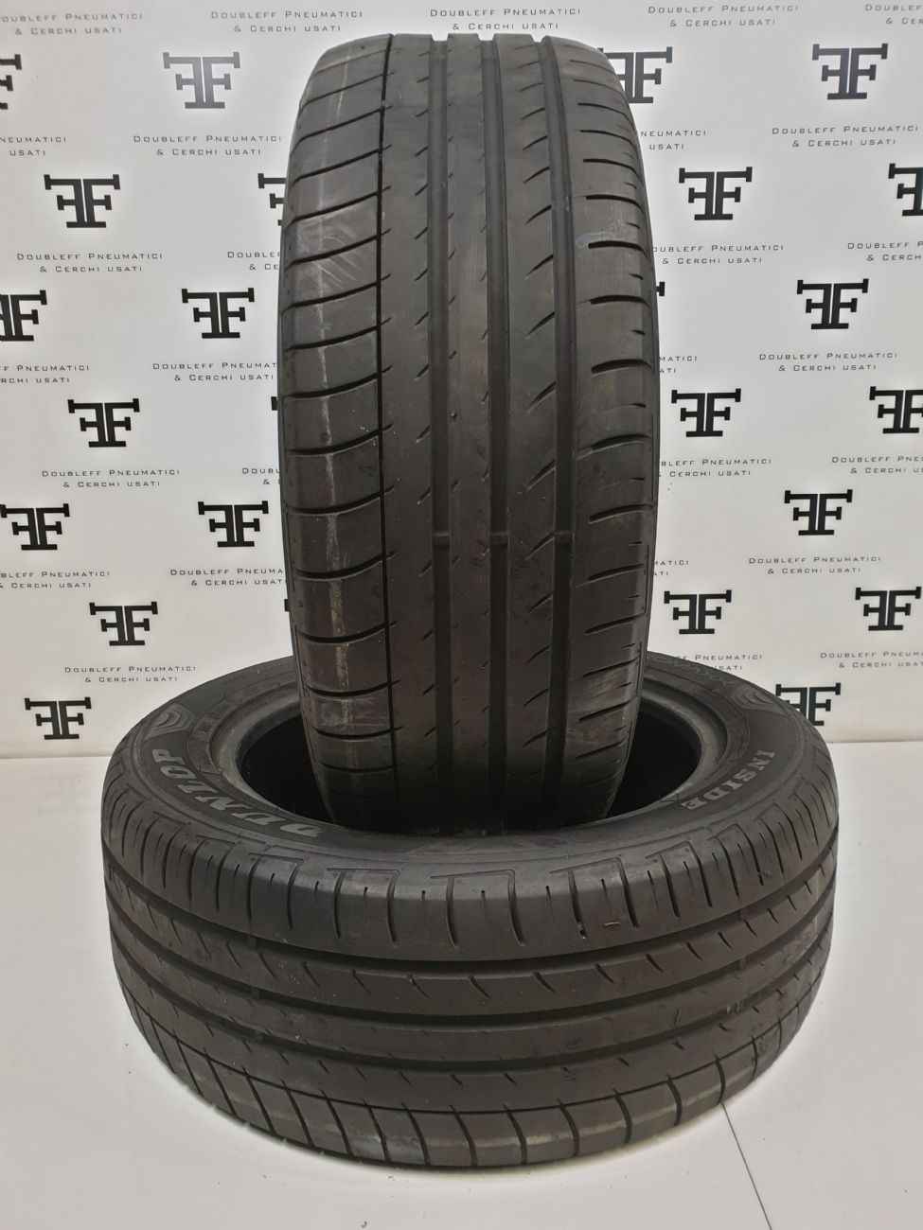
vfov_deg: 67.3
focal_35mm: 26
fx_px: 924
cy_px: 615
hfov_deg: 53.1
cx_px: 462
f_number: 2.4
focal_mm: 4.3
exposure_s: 1/50
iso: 200
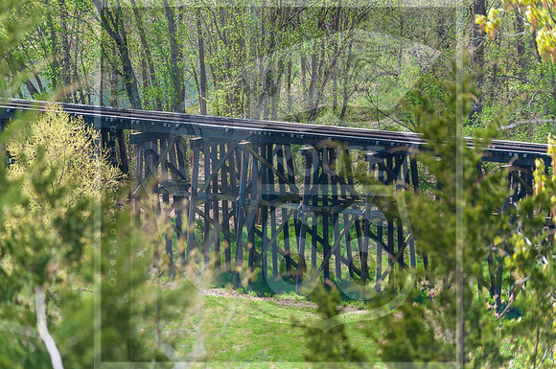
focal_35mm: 248
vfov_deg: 5.5
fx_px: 3817
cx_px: 278
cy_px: 184
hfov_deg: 8.3
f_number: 5
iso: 160
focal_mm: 165
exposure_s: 1/320
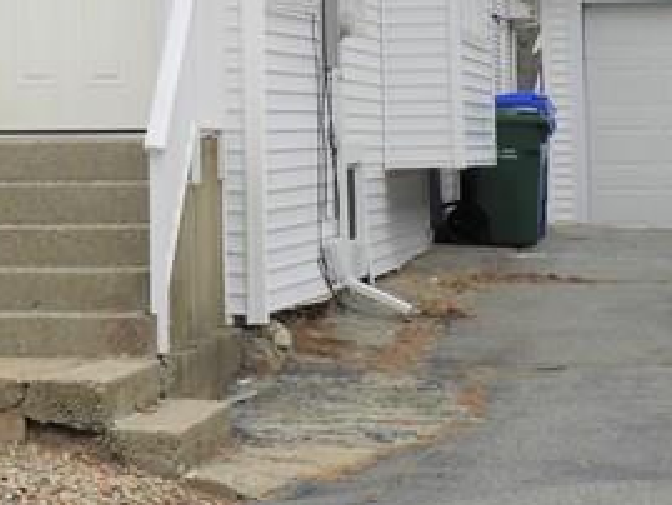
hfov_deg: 9.4
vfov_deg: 7.0
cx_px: -22
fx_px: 4059
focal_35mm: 209
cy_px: -180
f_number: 4
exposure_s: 1/640
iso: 100
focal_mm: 9.9
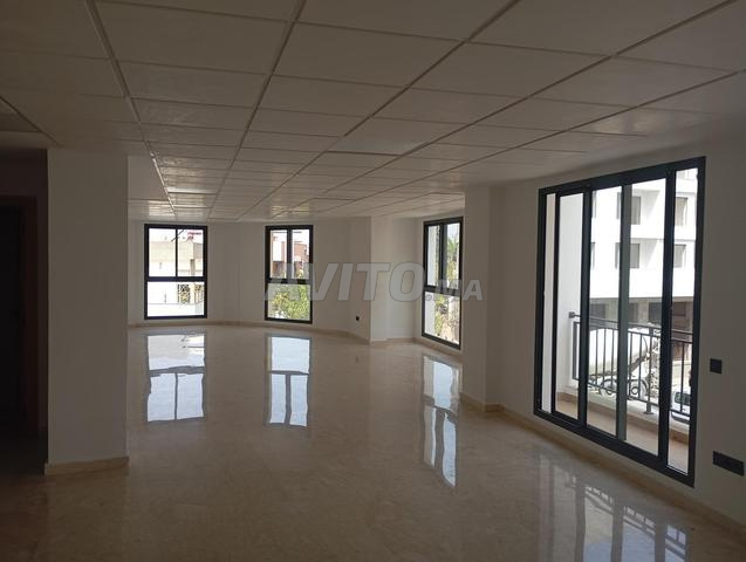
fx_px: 604
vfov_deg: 49.9
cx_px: 373
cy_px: 281
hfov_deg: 63.4
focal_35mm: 28
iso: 100
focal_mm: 4.27
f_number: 1.8
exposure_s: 1/175
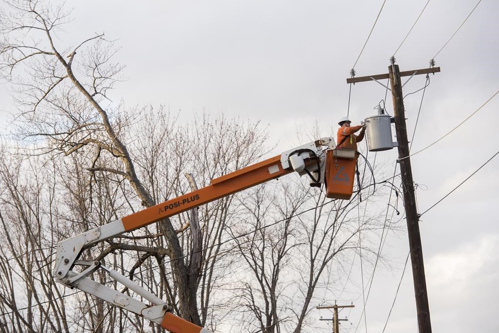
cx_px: 247
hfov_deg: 14.4
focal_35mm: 142
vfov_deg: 9.7
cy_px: 167
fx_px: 1969
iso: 800
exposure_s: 1/640
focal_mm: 140
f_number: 6.3
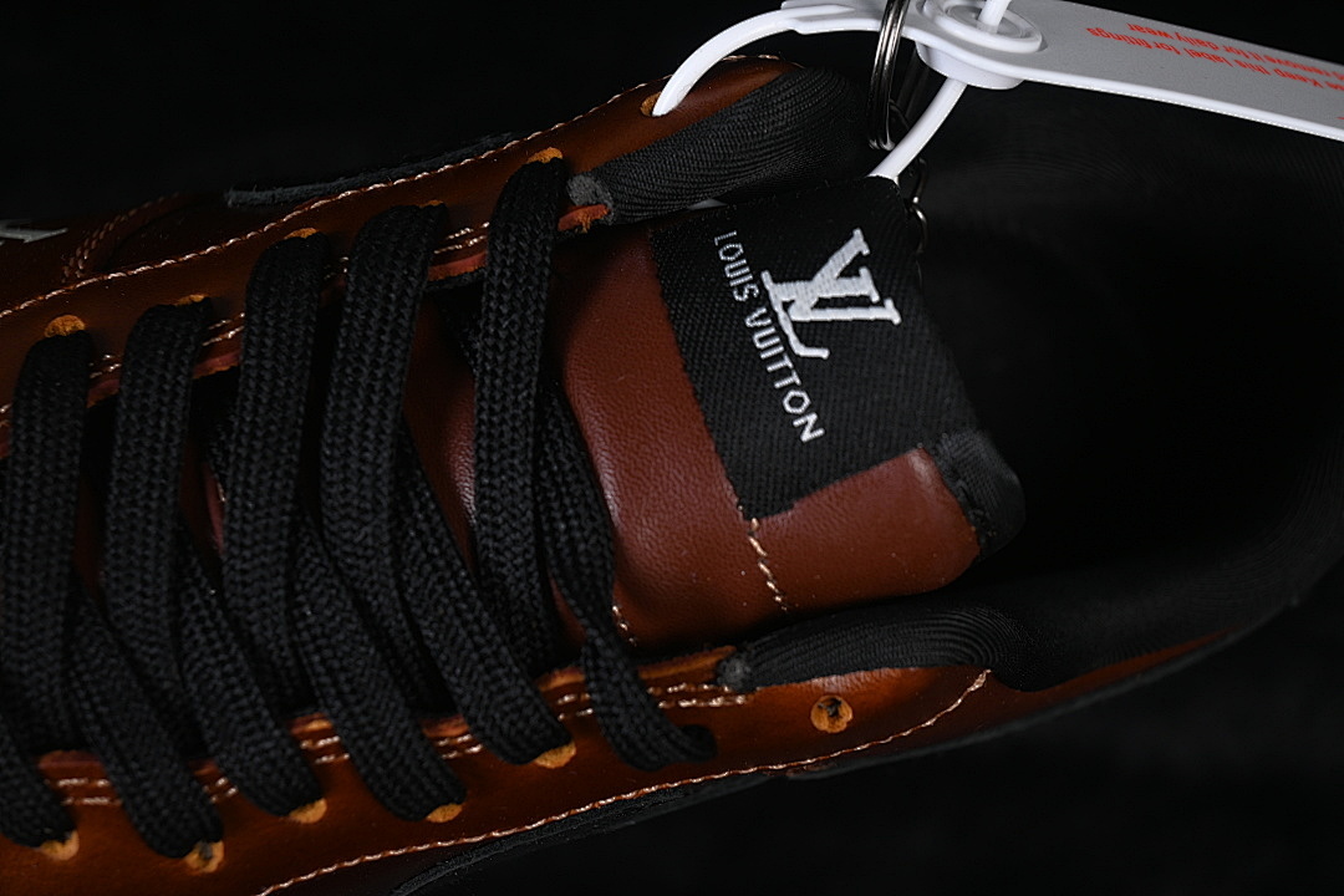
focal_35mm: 75
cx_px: 672
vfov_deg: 18.2
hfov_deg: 27.0
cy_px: 448
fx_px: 2800
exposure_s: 1/60
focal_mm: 50
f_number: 6.3
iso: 160
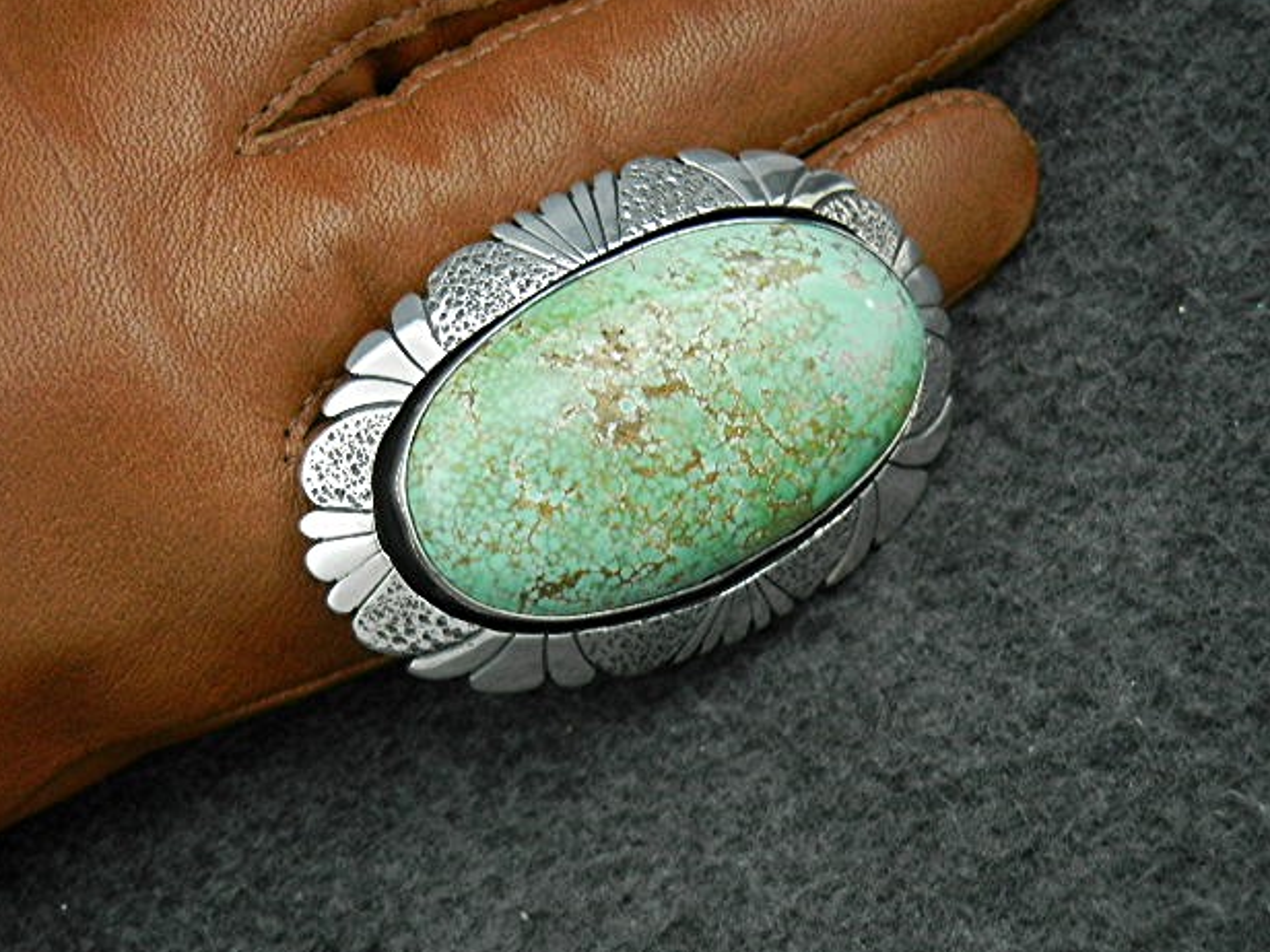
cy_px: 488
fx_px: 3889
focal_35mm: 106
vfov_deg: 14.0
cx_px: 647
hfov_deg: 18.5
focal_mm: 18.3
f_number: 4.5
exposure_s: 1/6.1
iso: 200
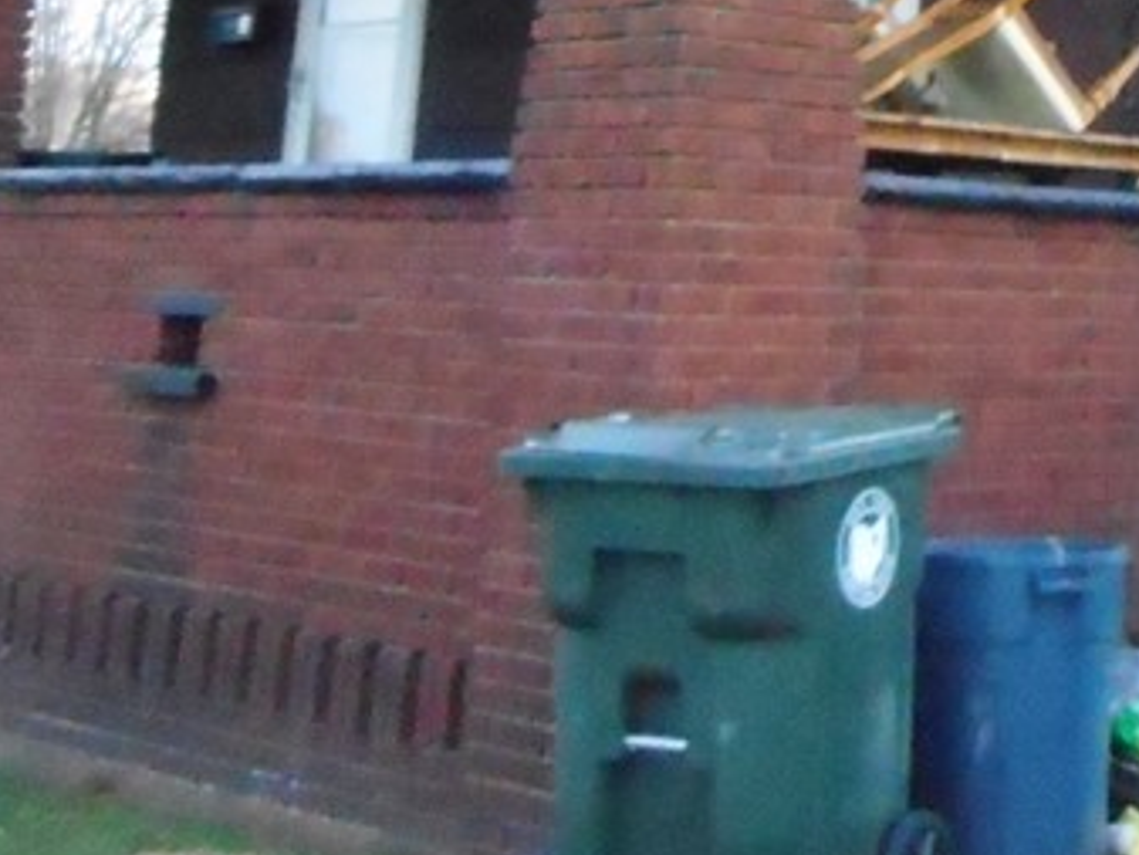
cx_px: 1149
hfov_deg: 24.4
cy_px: -365
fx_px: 2502
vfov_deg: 17.7
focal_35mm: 76
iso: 1600
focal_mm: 4.5
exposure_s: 1/25
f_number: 3.7
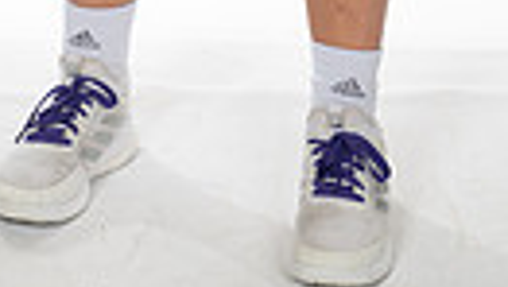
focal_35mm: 202
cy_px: -531
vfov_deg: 5.7
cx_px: 225
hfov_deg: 10.7
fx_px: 2724
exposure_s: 1/320
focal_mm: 56
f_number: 7.1
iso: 800
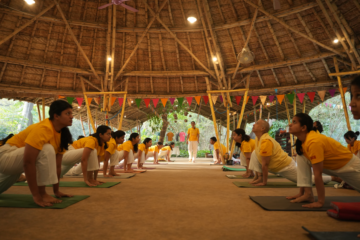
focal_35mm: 28
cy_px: 120
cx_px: 180
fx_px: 280
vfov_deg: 46.4
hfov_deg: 65.5
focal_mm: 28
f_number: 2.8
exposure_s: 1/200
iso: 1600
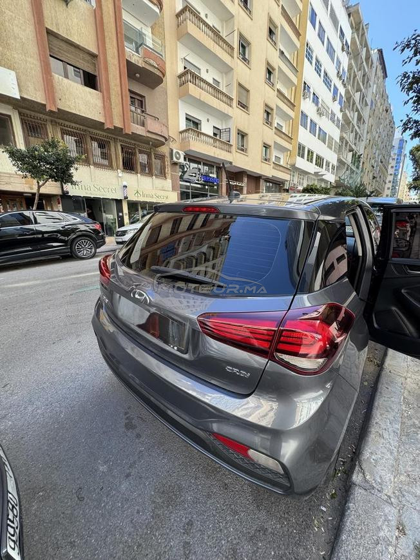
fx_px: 226
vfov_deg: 102.1
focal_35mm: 14
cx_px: 210
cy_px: 280
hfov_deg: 85.7
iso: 40
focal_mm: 2.22
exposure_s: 1/180
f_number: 2.2
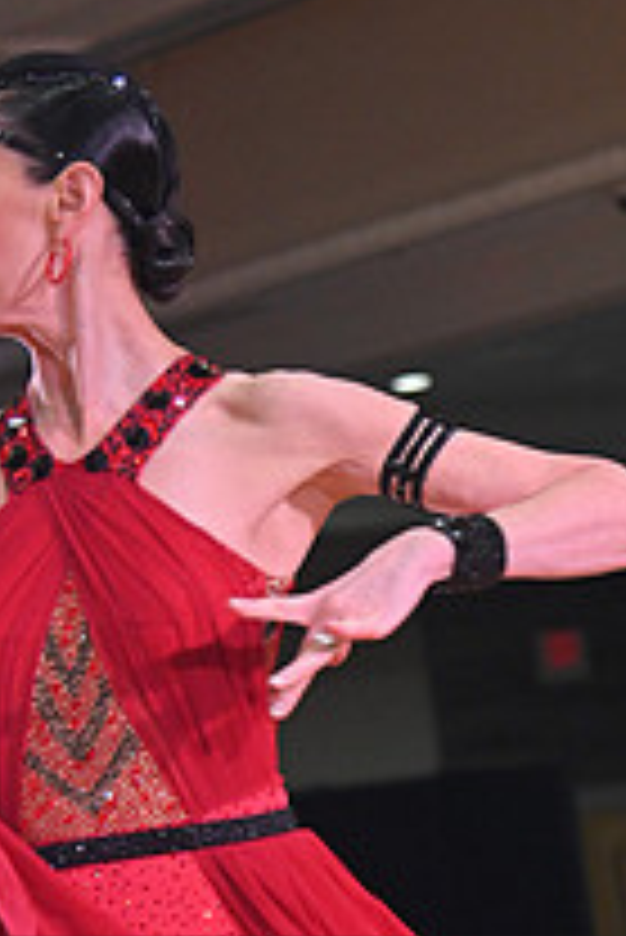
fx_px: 6249
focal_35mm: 240
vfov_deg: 8.5
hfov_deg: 5.7
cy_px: 1089
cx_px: 525
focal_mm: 86
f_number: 5
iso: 2500
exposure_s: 1/320
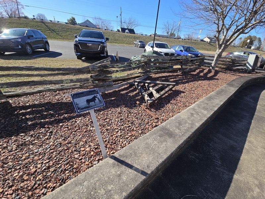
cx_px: 132
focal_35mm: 13
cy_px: 100
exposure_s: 1/1228
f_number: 2.2
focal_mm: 2.2
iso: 50
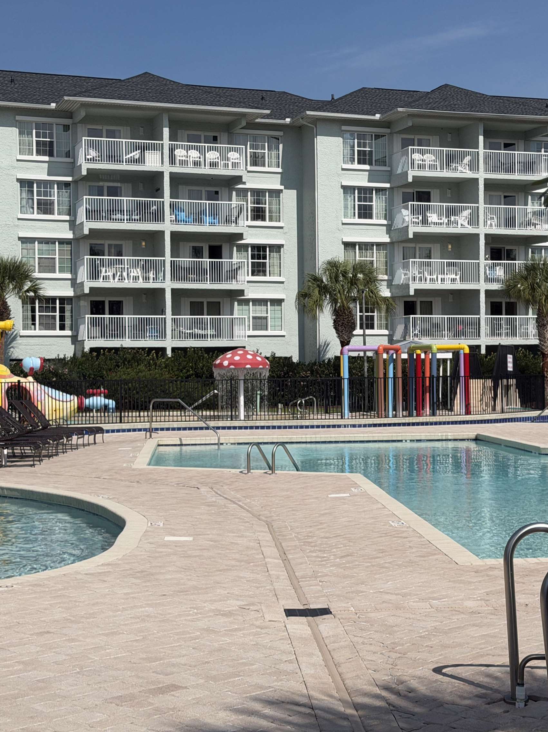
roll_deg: +0.9
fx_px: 1372
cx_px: 335
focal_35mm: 65
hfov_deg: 22.5
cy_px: 366
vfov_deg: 29.8
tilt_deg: +1.1
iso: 64
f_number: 1.78
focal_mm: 6.76
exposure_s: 1/13333
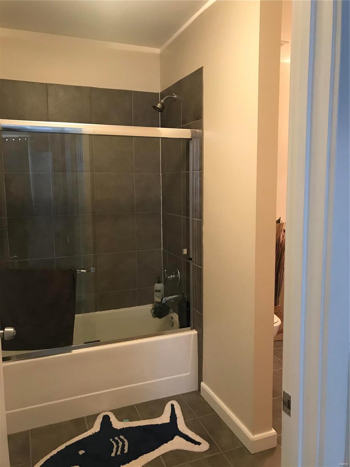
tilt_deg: -8.0
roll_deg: -0.3
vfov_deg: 63.4
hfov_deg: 49.7
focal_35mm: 28
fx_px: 377
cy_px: 234
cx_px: 175
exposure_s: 1/15
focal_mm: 3.99
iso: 80
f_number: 1.8
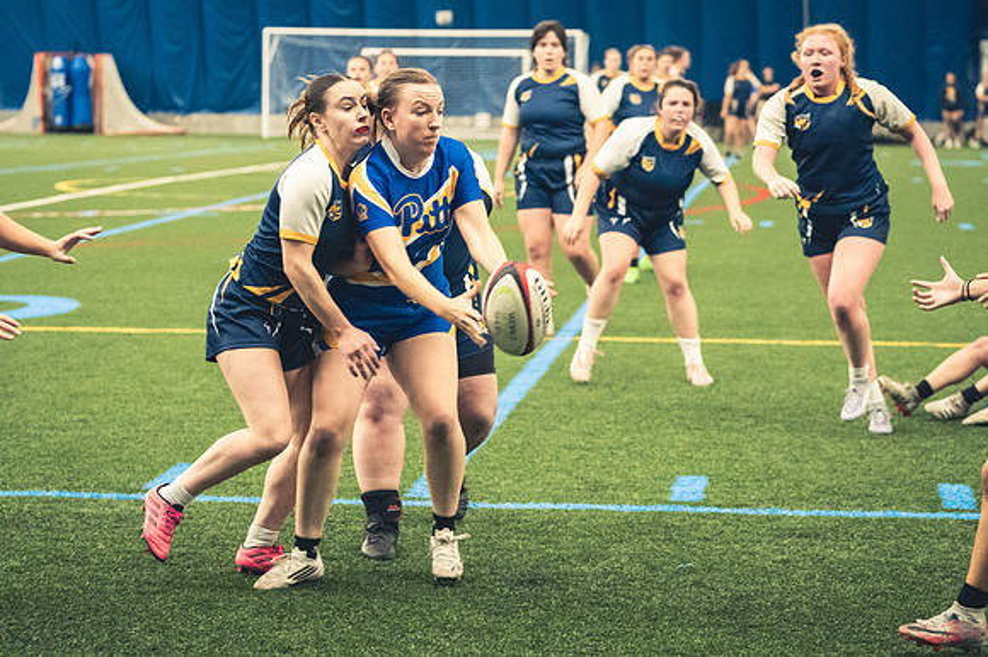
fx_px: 2880
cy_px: 328
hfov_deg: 19.5
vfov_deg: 13.0
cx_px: 494
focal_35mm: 105
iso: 12800
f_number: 2.8
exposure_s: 1/500
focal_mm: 70
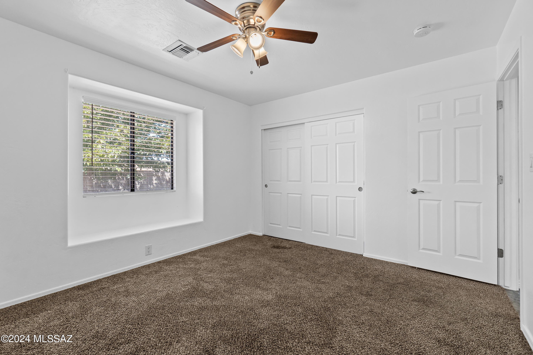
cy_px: 178
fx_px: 222
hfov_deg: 100.4
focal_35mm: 15
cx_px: 266
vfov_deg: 77.3
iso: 400
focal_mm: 10
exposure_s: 1/25
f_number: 8
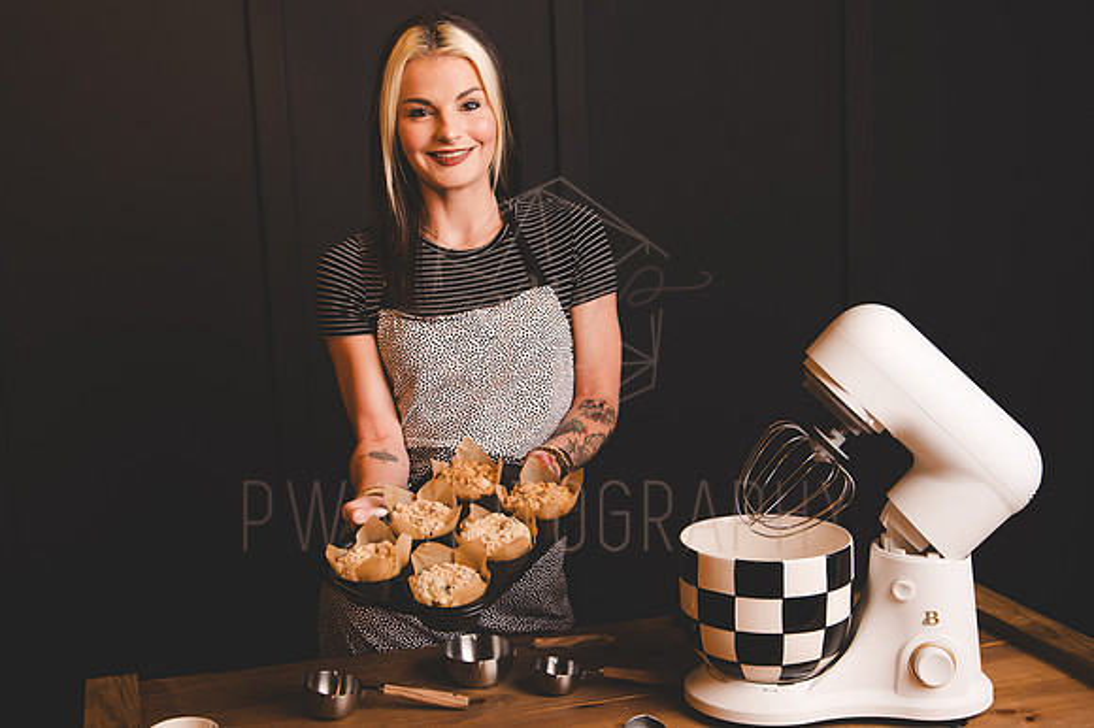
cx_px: 515
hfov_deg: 40.8
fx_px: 1469
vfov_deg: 27.8
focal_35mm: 48
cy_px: 355
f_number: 3.2
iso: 100
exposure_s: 1/200
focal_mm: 40
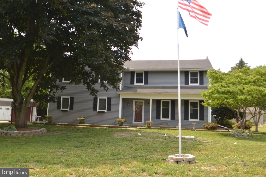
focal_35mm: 36
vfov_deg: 36.8
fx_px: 266
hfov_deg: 53.2
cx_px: 133
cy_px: 88
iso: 100
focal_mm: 24
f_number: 4.5
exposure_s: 1/200
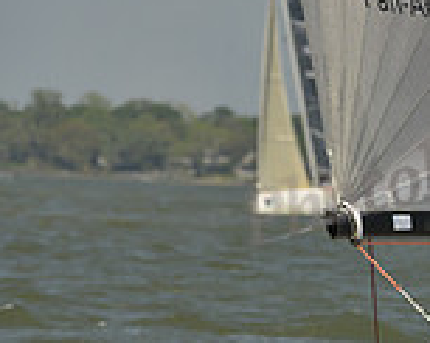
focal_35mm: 783
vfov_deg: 2.0
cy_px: 280
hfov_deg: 2.5
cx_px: 787
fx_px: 9952
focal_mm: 220
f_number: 9
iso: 280
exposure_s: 1/1600
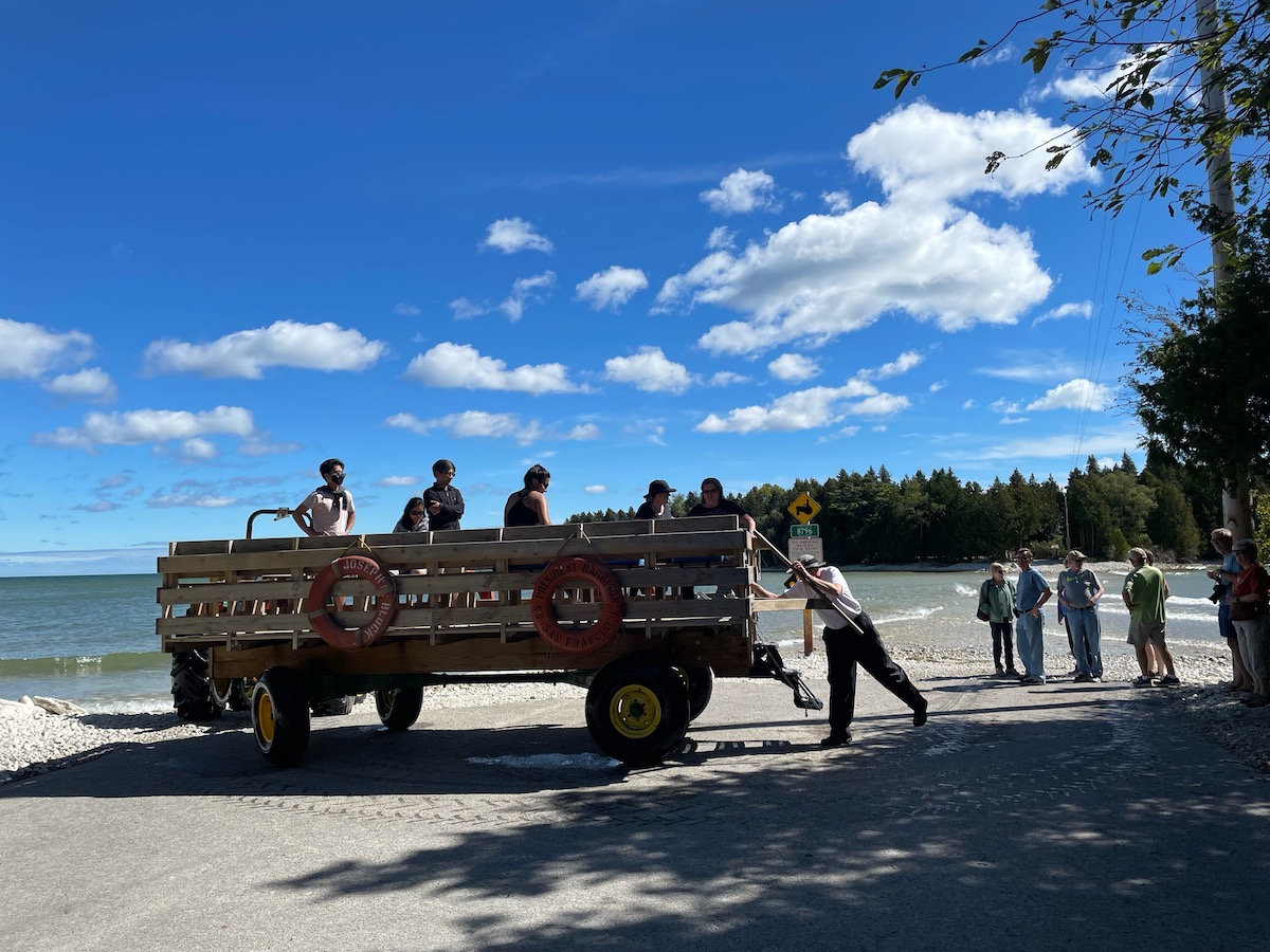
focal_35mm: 26
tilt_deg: +4.9
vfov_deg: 53.1
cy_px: 476
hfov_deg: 67.3
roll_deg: +0.8
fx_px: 954
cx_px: 635
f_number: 1.6
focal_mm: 4.2
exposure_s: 1/4651
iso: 32
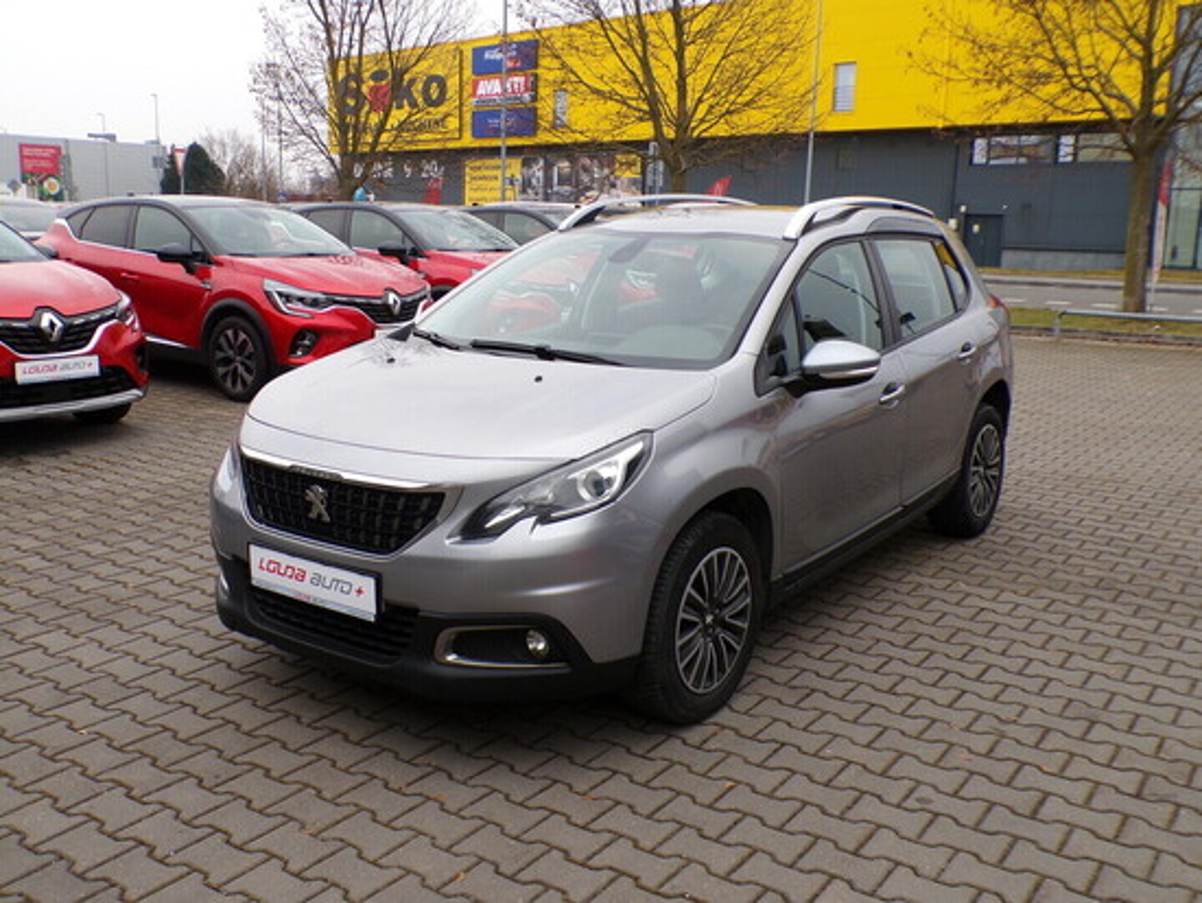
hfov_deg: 56.8
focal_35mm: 32
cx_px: 601
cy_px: 452
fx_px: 1112
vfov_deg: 44.2
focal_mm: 5.8
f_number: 3.2
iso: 100
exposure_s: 1/110
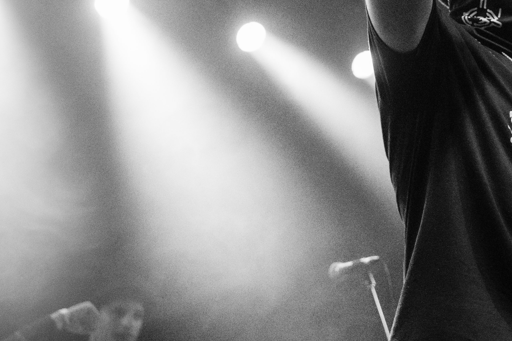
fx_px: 995
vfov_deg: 18.7
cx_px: 555
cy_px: -28
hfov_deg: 26.7
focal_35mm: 70
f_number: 2.8
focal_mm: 30
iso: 12800
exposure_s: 1/160
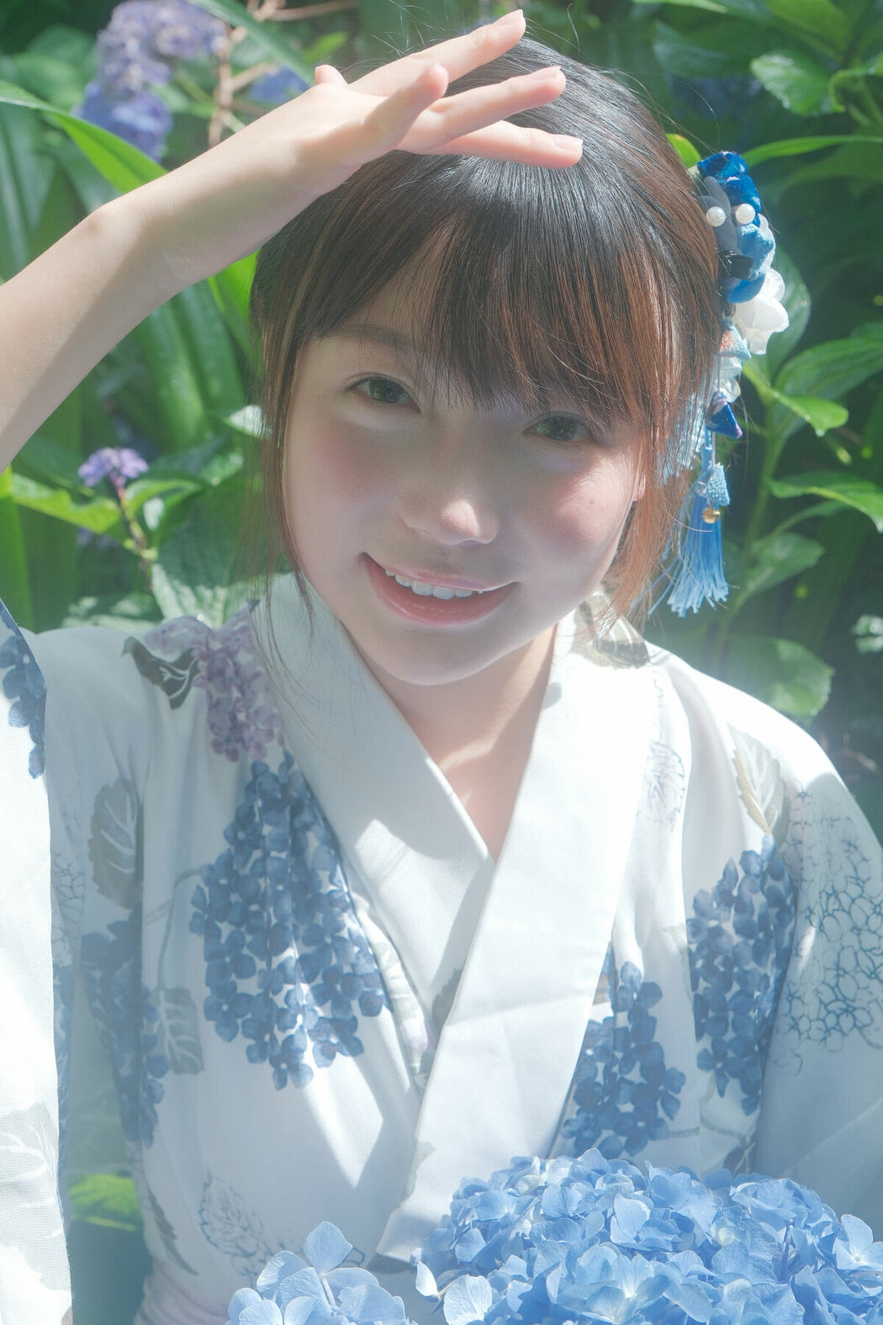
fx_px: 2134
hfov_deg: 23.4
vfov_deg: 34.5
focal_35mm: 58
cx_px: 442
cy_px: 662
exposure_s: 1/400
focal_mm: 38.8
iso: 800
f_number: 5.6
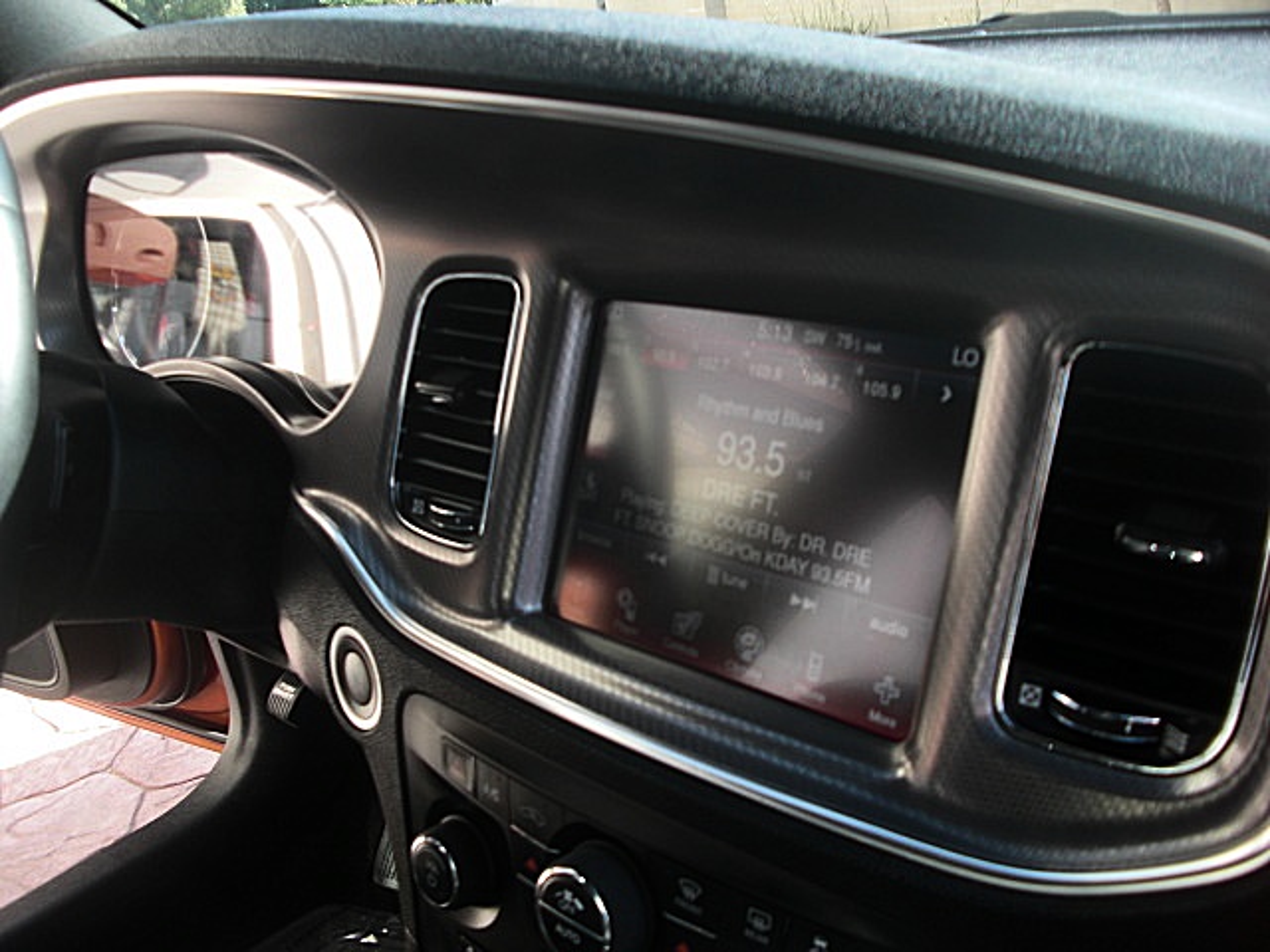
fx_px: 1321
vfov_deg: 39.7
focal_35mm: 36
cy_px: 476
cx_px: 635
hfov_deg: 51.4
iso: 50
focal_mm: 6.3
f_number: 2.8
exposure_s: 1/100
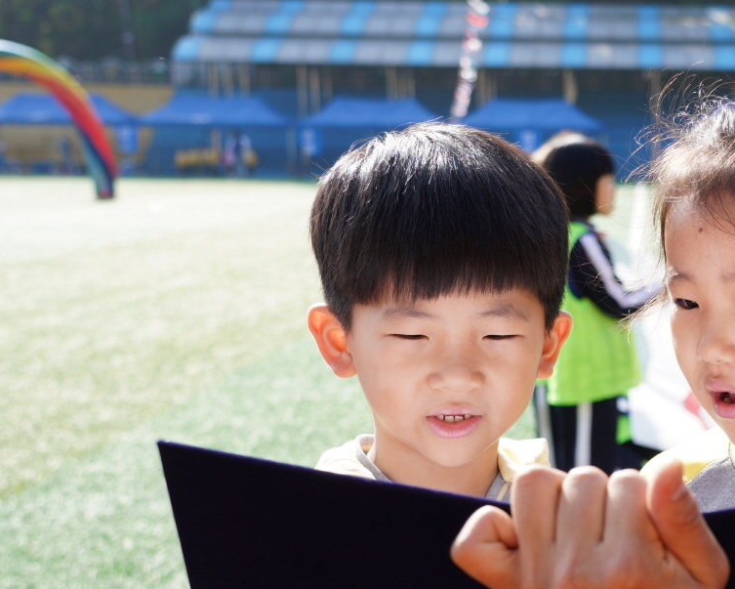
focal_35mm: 74
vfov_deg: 20.3
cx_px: 679
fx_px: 1610
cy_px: 522
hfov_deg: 24.9
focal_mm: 33
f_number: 4.5
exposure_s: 1/250
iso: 100
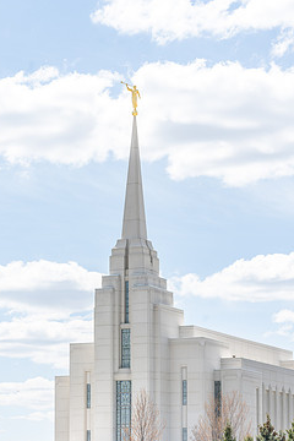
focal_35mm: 120
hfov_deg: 11.4
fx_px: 1470
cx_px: 136
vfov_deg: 17.0
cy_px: 265
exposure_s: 1/400
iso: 100
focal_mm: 96
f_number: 7.1
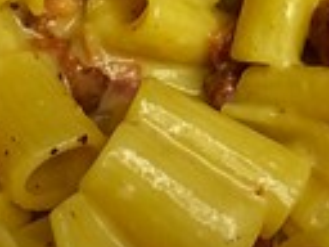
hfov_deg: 13.8
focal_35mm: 141
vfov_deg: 9.9
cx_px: 321
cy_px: -208
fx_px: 1340
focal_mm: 4.12
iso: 80
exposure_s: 1/30
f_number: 2.2
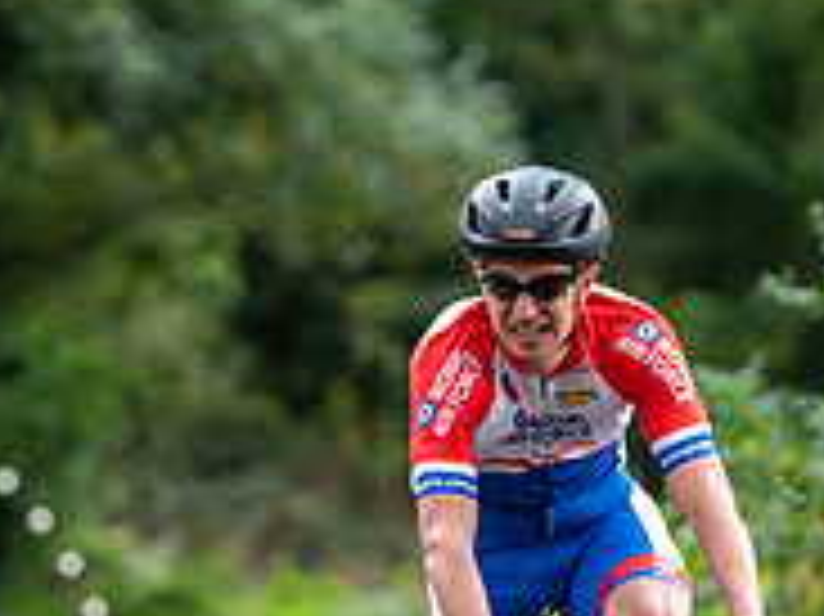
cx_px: 470
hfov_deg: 3.2
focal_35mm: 616
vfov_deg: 2.4
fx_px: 14654
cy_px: 499
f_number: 2.8
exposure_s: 1/400
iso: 250
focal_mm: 170
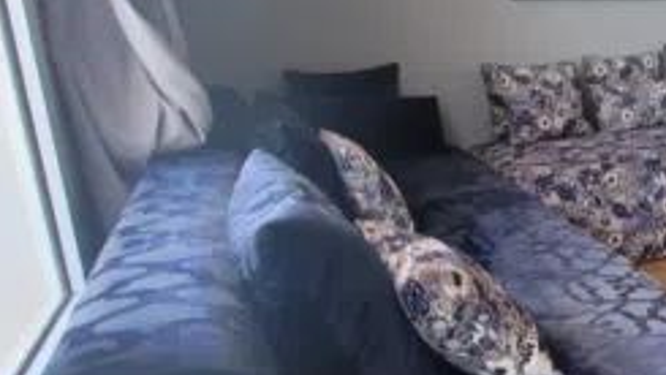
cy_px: 149
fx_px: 654
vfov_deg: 31.9
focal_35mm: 37
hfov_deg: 39.2
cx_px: 799
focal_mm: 2.2
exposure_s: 1/60
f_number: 2.2
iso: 125
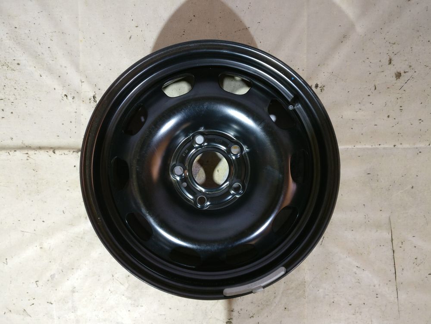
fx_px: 349
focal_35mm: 28
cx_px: 216
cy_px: 162
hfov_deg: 63.4
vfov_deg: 49.7
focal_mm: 4.26
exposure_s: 1/17
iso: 800
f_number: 2
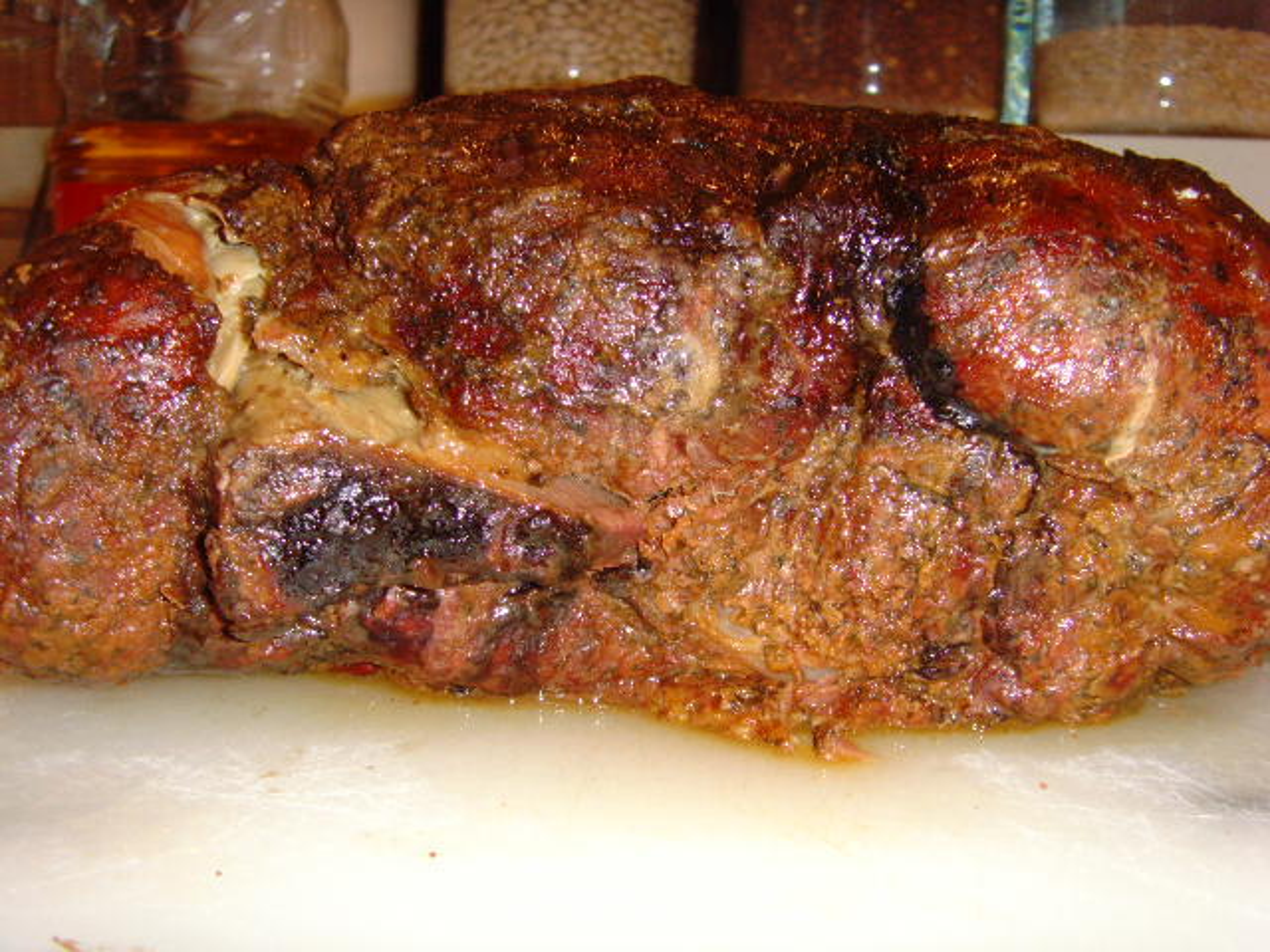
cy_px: 476
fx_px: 1431
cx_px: 635
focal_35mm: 39
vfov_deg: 36.8
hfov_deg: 47.9
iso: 200
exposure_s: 1/45
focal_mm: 6.6
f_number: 3.5
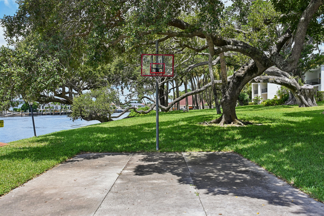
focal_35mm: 30
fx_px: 270
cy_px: 108
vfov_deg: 43.6
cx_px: 162
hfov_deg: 62.0
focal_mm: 30
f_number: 8
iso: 800
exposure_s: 1/1250
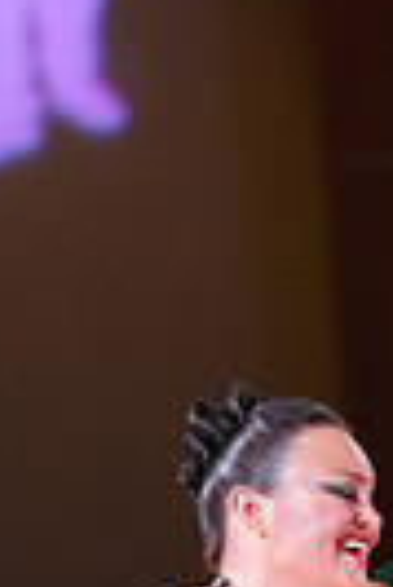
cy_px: 1077
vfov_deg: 3.3
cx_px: 598
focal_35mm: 626
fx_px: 10223
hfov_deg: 2.2
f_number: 2.8
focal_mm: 144
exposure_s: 1/320
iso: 2000
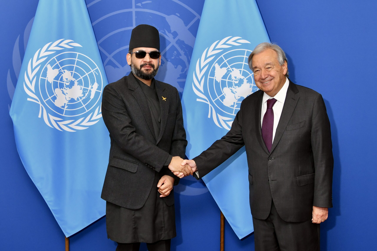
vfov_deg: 41.1
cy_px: 126
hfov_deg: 58.7
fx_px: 335
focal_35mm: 32
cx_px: 188
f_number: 4.5
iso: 640
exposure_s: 1/250
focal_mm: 32
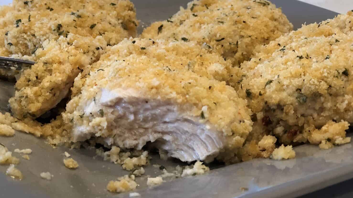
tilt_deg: -23.7
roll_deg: +0.0
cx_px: 175
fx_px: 590
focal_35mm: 63
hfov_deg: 33.3
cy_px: 115
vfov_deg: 19.1
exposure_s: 1/30
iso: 64
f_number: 2.8
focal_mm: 6.6
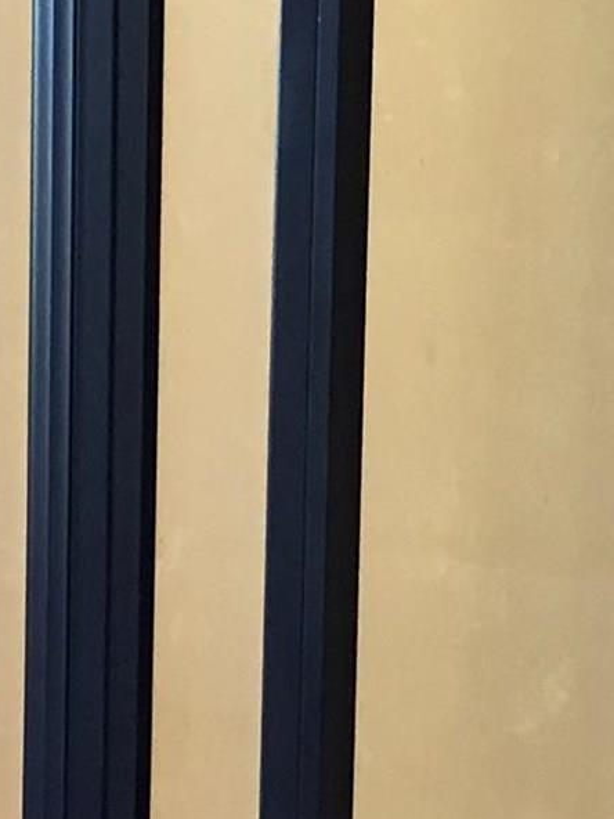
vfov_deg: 12.2
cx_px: 714
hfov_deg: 9.1
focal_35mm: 161
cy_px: 214
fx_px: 3808
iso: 50
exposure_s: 1/30
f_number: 2.4
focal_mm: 3.3
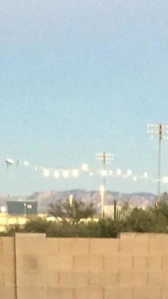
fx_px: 1054
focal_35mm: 133
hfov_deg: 9.0
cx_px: 209
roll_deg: -0.4
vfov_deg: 15.1
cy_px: 431
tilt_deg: -10.0
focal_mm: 4.15
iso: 250
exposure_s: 1/15
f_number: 2.2
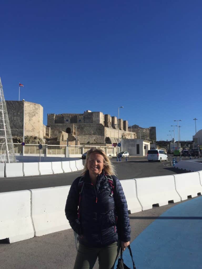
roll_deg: -1.0
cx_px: 101
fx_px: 226
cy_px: 134
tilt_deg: +5.1
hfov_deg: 48.2
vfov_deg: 61.7
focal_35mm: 29
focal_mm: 4.15
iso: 32
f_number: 2.2
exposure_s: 1/4950
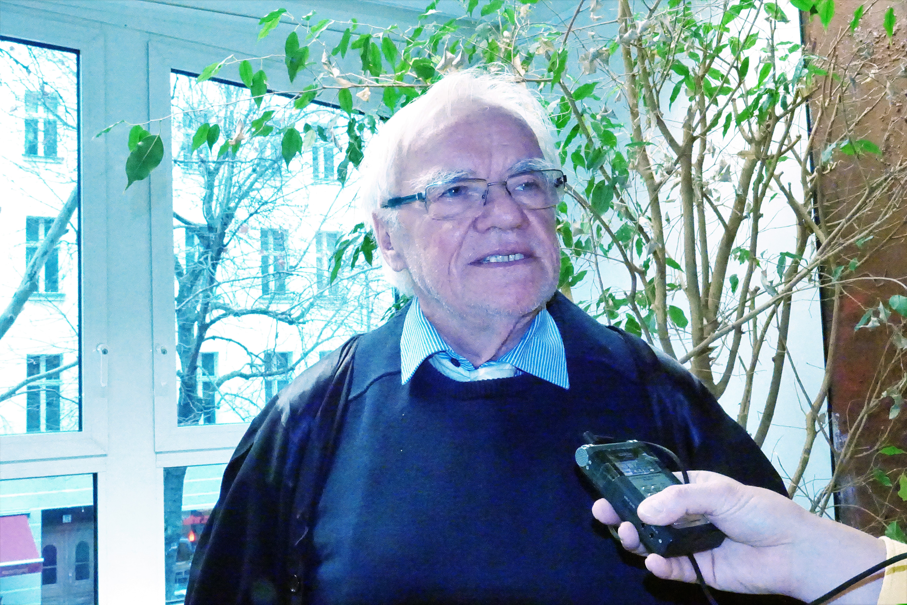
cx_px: 454
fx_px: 1008
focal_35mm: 40
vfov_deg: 33.4
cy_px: 302
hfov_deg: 48.5
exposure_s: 1/80
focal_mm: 14.65
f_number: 11
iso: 10000
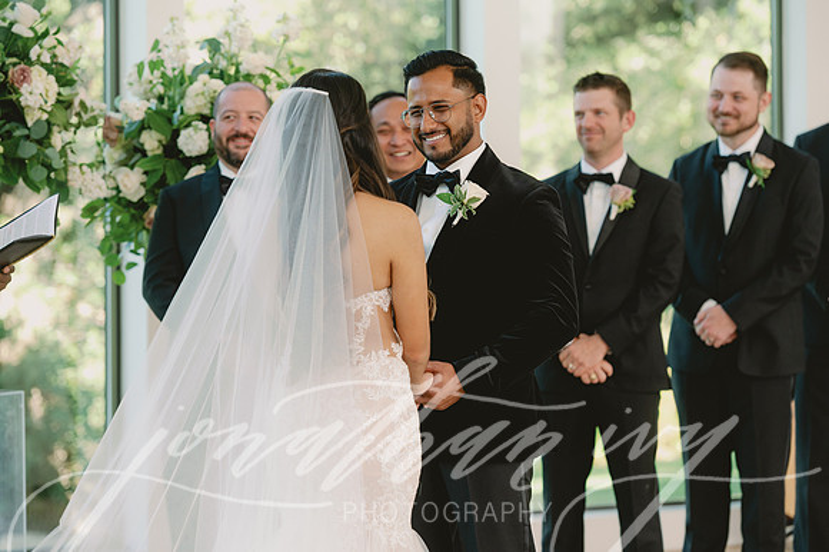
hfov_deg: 14.2
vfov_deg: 9.5
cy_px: 276
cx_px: 414
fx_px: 3337
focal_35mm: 145
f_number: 2.8
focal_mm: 145
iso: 640
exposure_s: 1/200
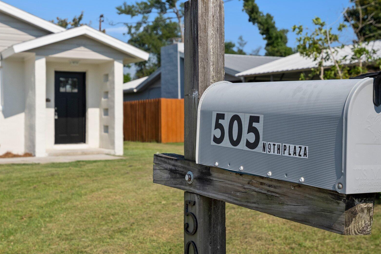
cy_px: 119
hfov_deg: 41.8
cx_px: 168
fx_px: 497
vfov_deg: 28.6
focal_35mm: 47
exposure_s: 1/4000
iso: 500
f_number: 4
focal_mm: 24
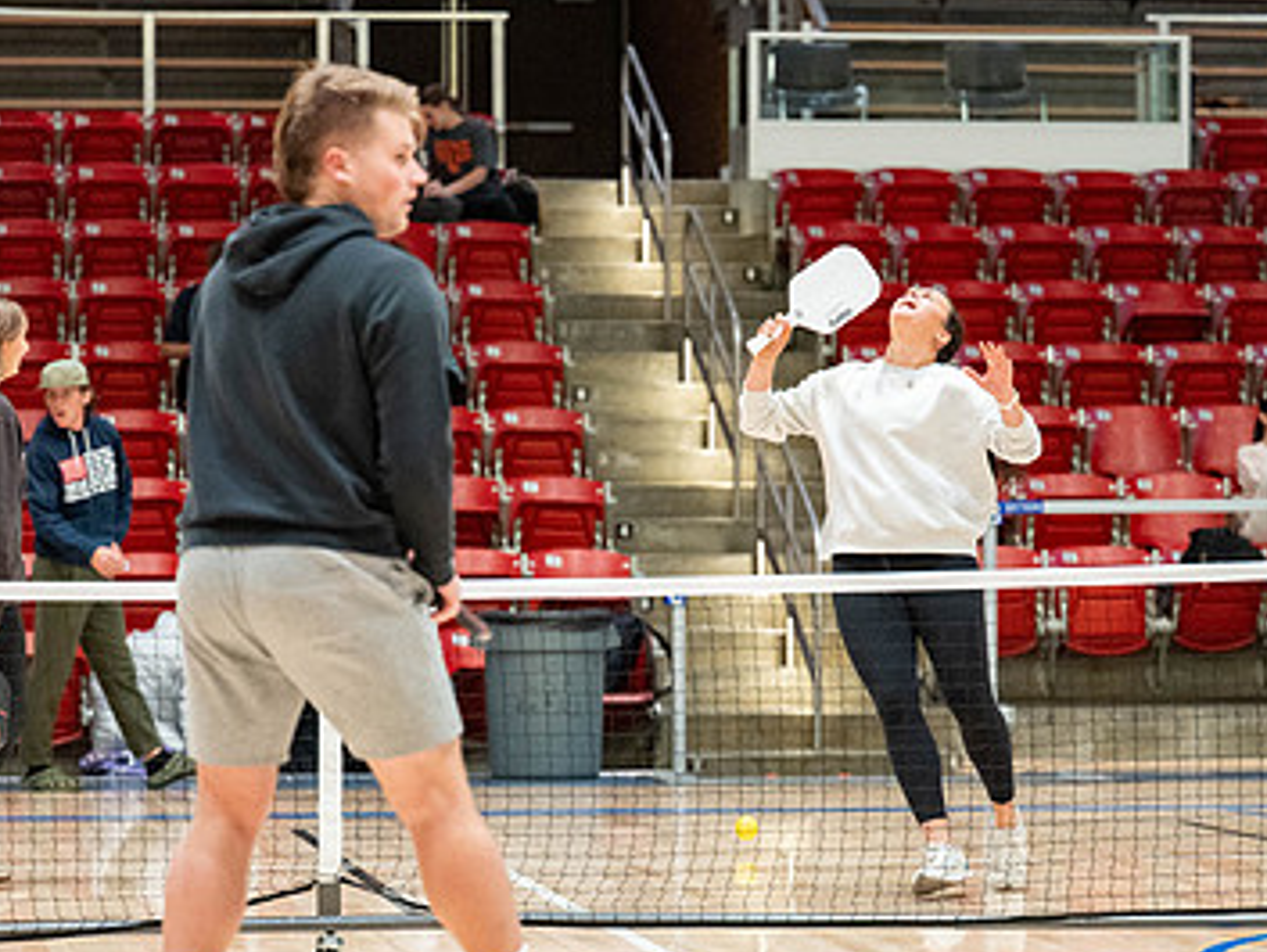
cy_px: 634
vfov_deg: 10.1
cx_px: 632
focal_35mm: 147
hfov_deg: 13.4
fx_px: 5382
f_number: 2.8
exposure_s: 1/500
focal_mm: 93
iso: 5000
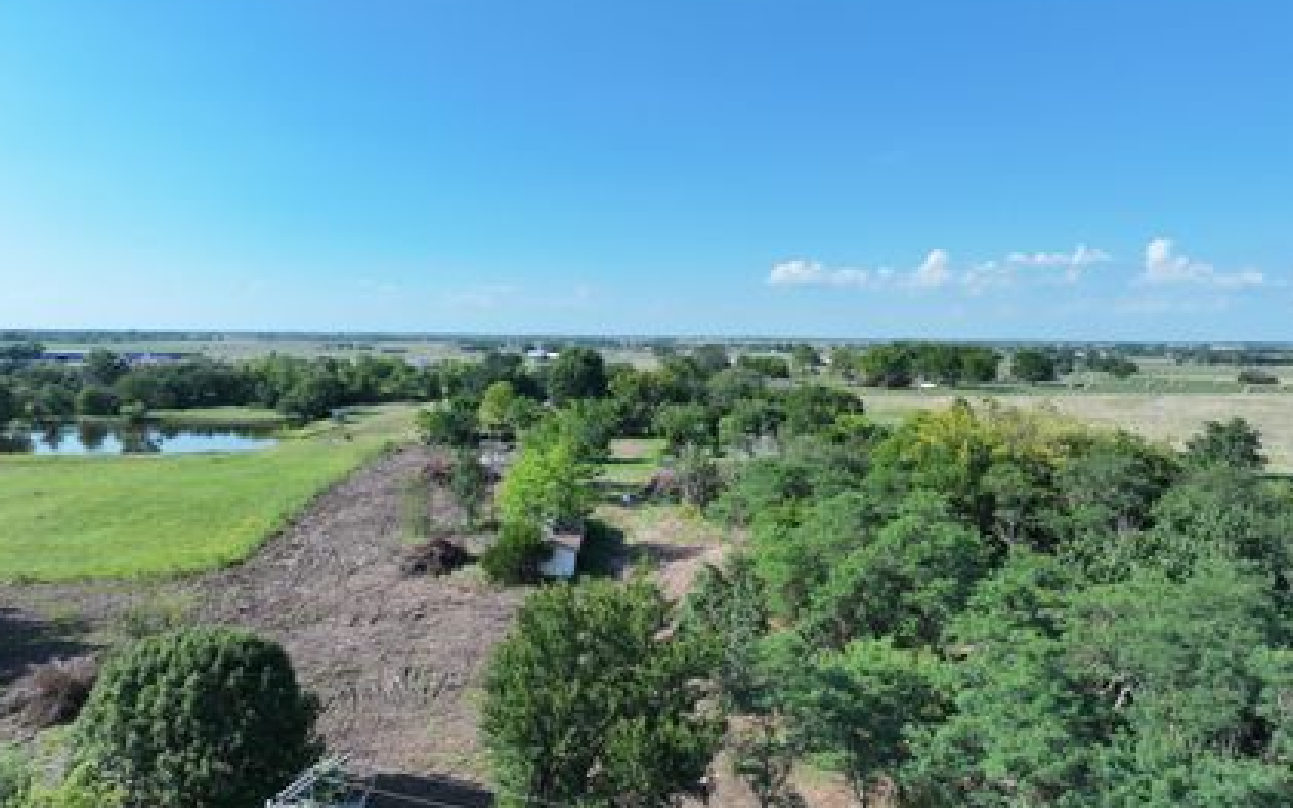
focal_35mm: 26
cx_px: 645
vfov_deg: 47.6
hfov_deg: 70.4
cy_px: 399
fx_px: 916
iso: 160
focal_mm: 12.29
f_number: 2.8
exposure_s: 1/1600
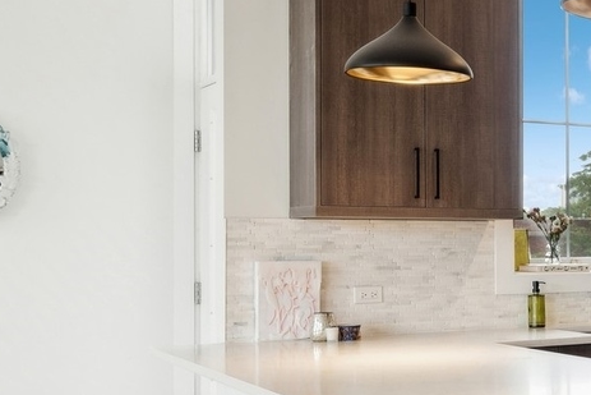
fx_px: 1149
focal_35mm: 70
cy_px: 258
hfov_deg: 23.5
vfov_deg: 19.4
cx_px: 872
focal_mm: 20
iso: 320
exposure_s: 1/15
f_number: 8
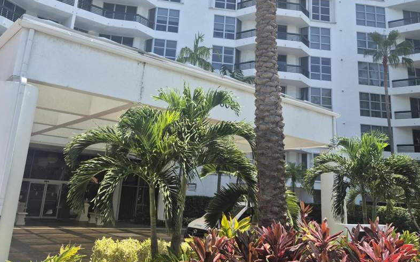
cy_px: 84
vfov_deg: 37.8
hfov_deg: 58.2
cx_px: 209
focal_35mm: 33
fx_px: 378
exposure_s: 1/778
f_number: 1.8
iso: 25
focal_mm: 5.4
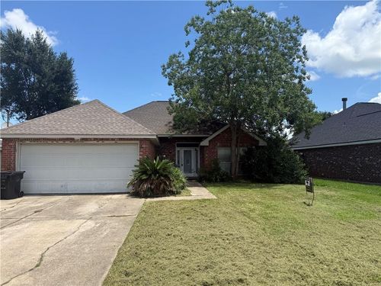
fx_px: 264
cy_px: 143
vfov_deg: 56.8
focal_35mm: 24
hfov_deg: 71.6
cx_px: 190
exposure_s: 1/4167
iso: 80
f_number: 1.78
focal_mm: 6.76
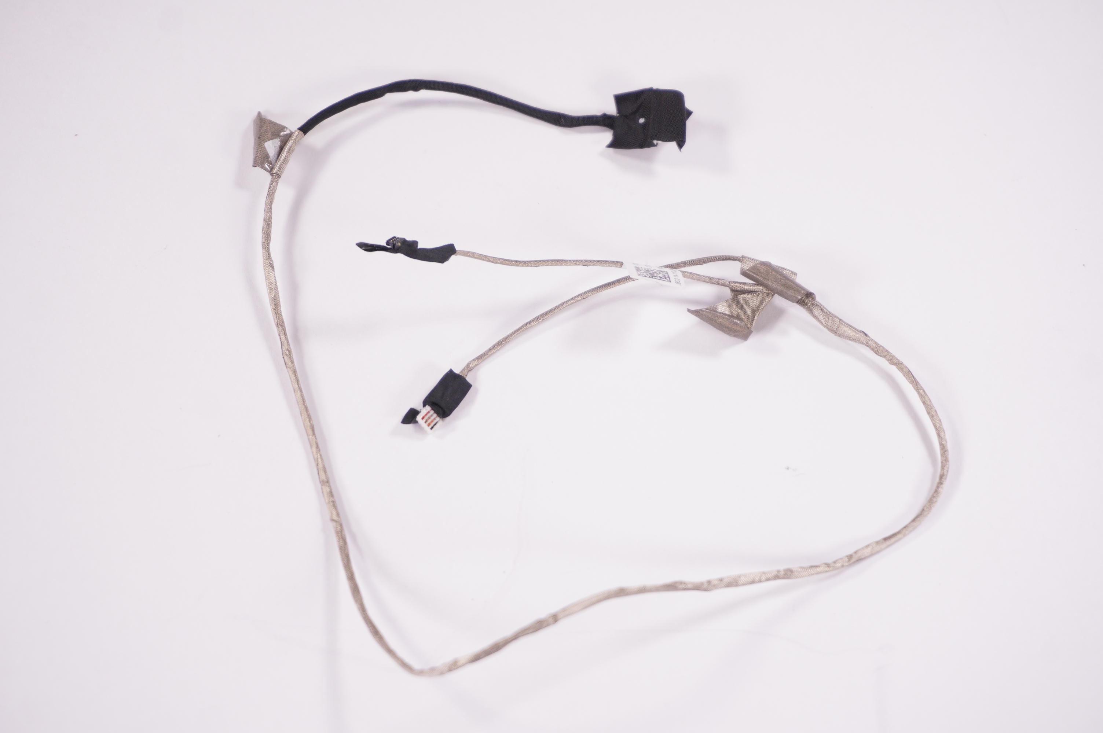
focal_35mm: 75
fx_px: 2296
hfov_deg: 27.0
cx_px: 552
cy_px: 366
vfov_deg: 18.1
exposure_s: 1/200
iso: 320
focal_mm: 50
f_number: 5.6
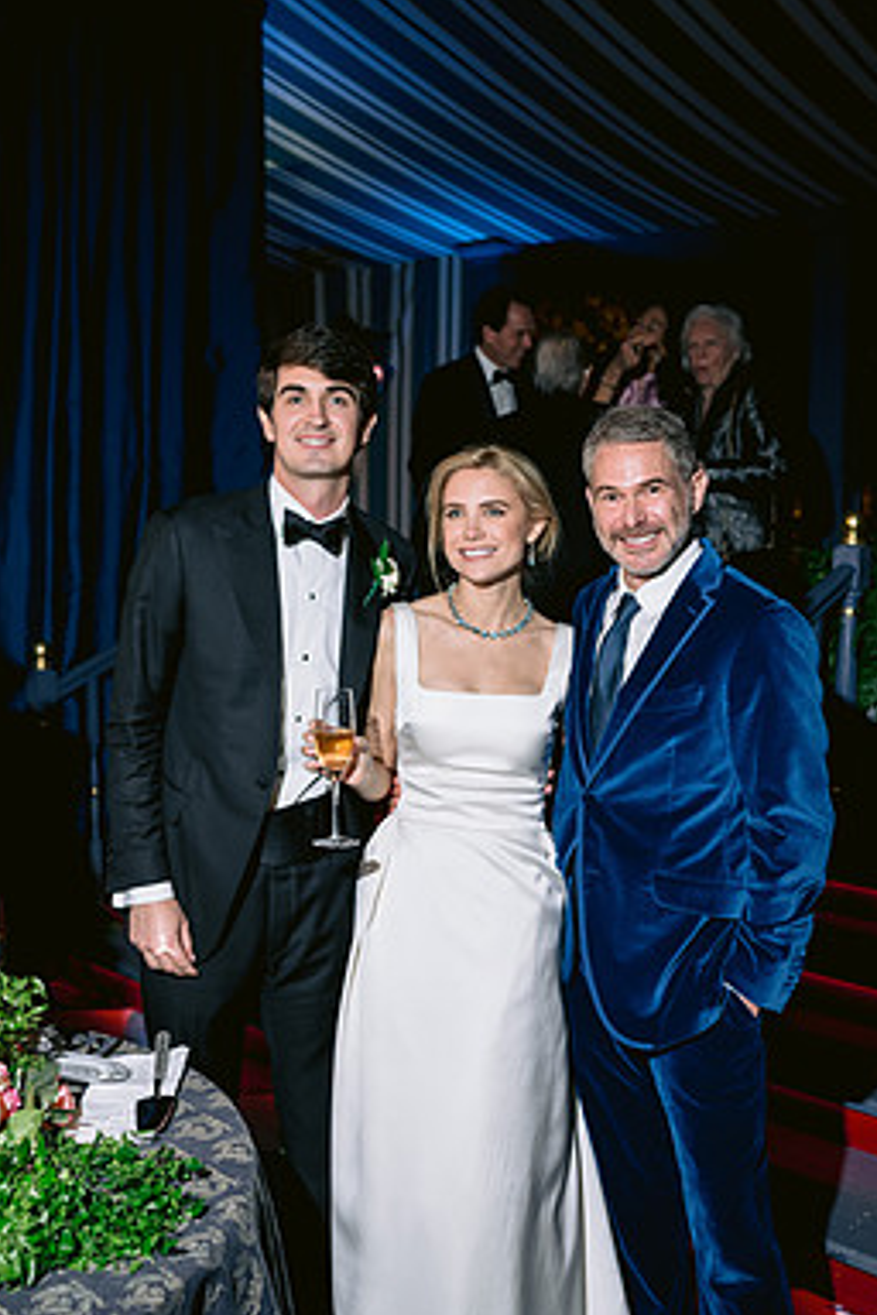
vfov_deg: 47.4
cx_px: 391
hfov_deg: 32.6
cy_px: 678
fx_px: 1498
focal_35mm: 41
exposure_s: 1/80
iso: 1000
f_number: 3.2
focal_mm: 35
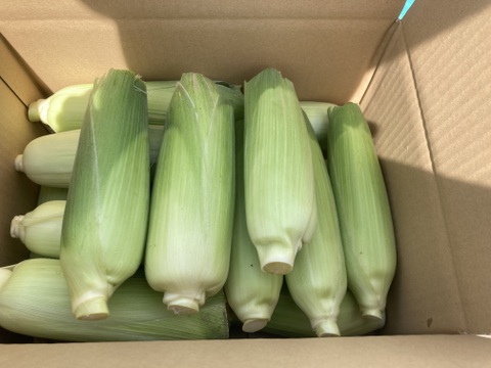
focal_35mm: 28
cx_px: 246
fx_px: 397
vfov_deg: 49.7
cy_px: 184
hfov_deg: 63.4
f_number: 1.8
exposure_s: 1/489
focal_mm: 3.99
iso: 20
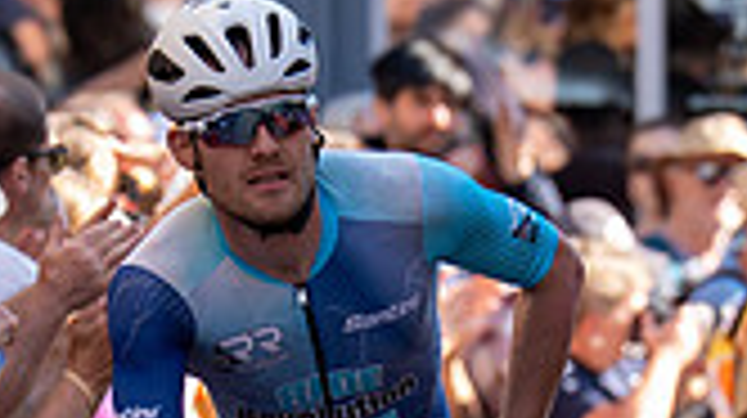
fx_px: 21174
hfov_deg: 2.0
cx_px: 456
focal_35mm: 1070
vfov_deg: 1.1
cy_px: 417
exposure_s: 1/1000
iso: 400
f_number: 4
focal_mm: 194
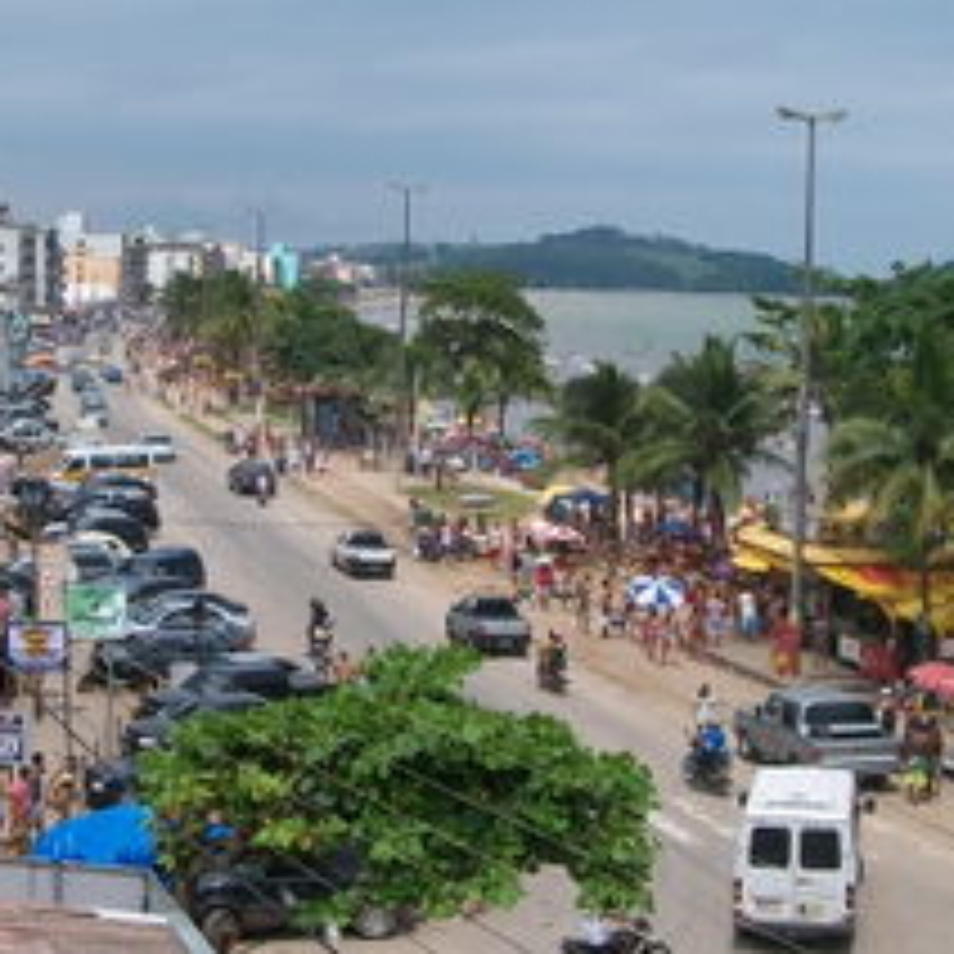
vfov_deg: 24.0
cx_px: 266
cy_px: 477
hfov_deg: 23.8
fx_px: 2245
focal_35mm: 72
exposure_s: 1/800
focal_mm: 6
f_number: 4.8
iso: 80
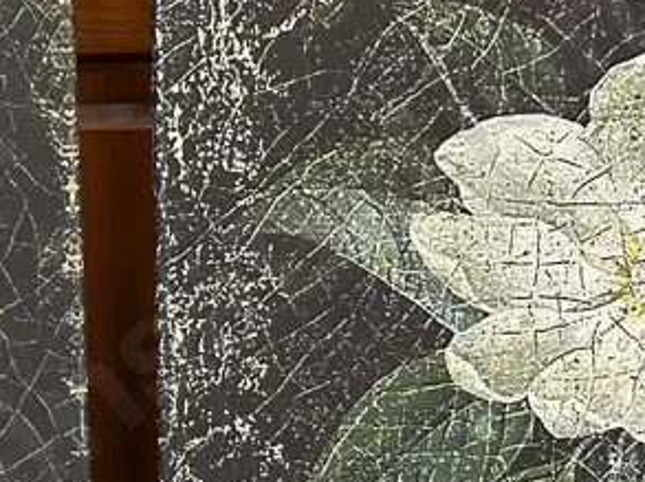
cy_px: 374
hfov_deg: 23.0
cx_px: 136
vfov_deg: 17.4
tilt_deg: -27.9
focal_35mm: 84
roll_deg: +1.9
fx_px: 1563
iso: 250
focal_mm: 6.86
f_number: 1.78
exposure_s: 1/50
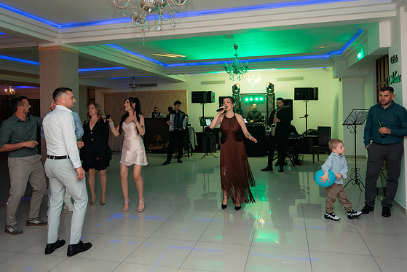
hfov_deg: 67.4
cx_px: 209
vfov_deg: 47.7
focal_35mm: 27
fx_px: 305
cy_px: 110
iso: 1600
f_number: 2.8
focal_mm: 21
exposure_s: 1/200
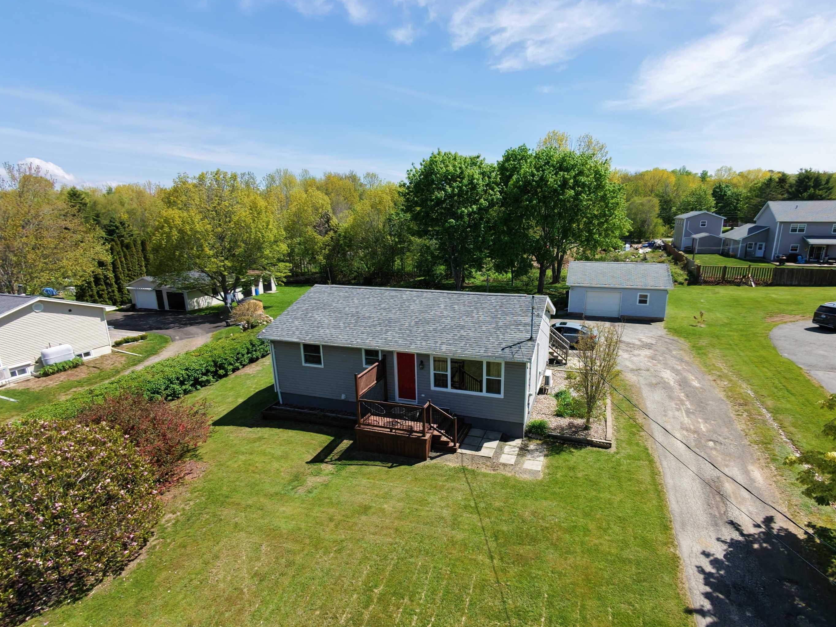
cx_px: 456
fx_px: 435
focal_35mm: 18
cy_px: 335
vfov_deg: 71.5
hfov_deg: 87.5
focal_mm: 3.05
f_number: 2.2
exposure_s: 1/725
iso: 100
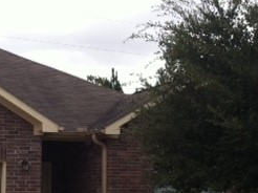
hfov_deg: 21.5
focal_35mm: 91
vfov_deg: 16.2
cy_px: 127
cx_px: 99
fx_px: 678
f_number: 2.8
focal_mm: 3.85
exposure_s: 1/319
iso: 80
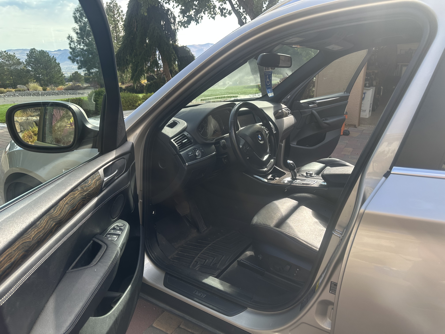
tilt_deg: -17.0
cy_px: 167
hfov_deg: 71.6
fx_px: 309
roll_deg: +0.6
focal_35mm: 24
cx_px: 222
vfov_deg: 56.8
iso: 80
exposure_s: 1/699
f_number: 1.78
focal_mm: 6.86
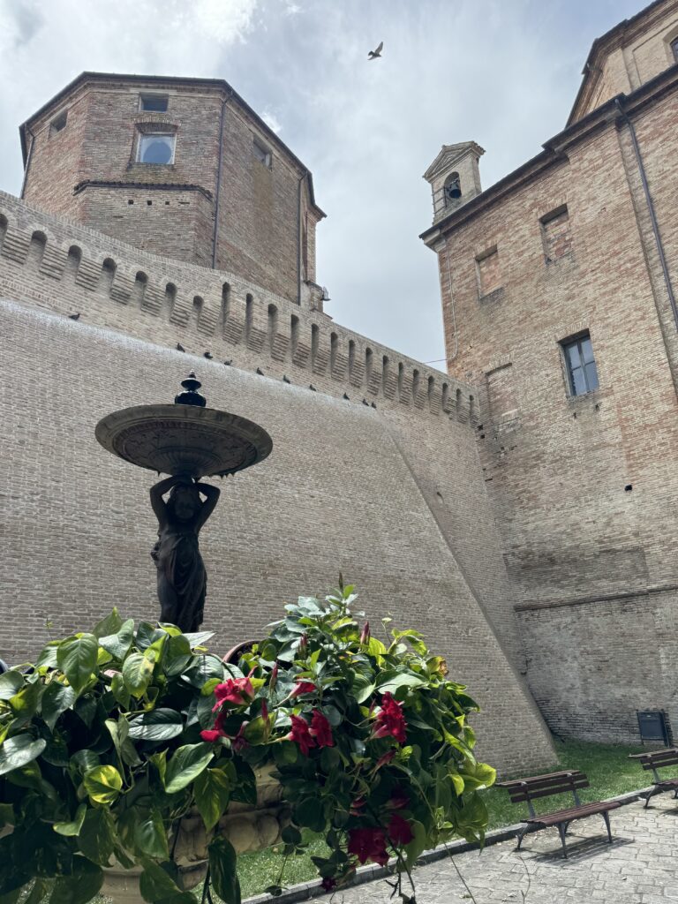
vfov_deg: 71.6
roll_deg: +0.6
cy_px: 452
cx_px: 339
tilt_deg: +21.7
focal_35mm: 24
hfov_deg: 56.8
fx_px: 627
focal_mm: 6.76
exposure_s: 1/2174
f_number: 1.78
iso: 80
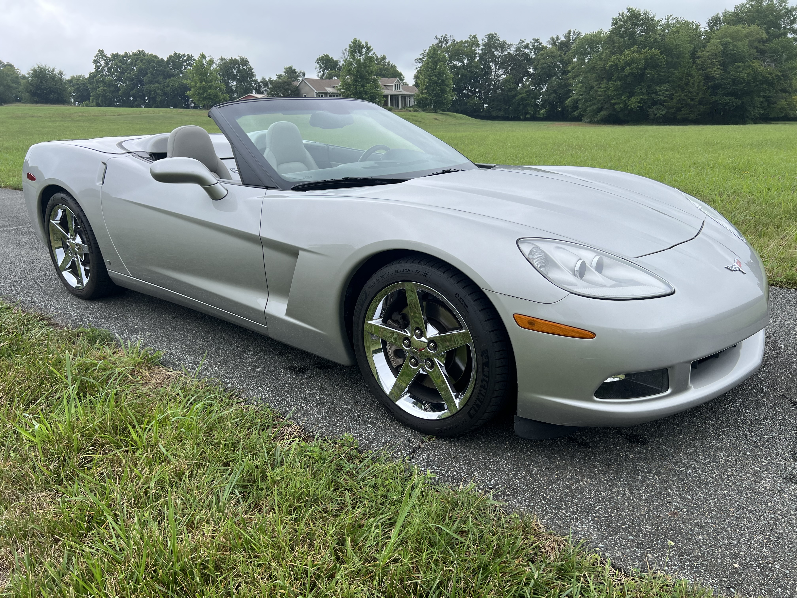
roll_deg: +1.7
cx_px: 398
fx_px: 599
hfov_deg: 67.3
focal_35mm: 26
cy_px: 299
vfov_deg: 53.1
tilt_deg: -16.8
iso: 50
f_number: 1.5
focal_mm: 5.7
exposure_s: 1/1575
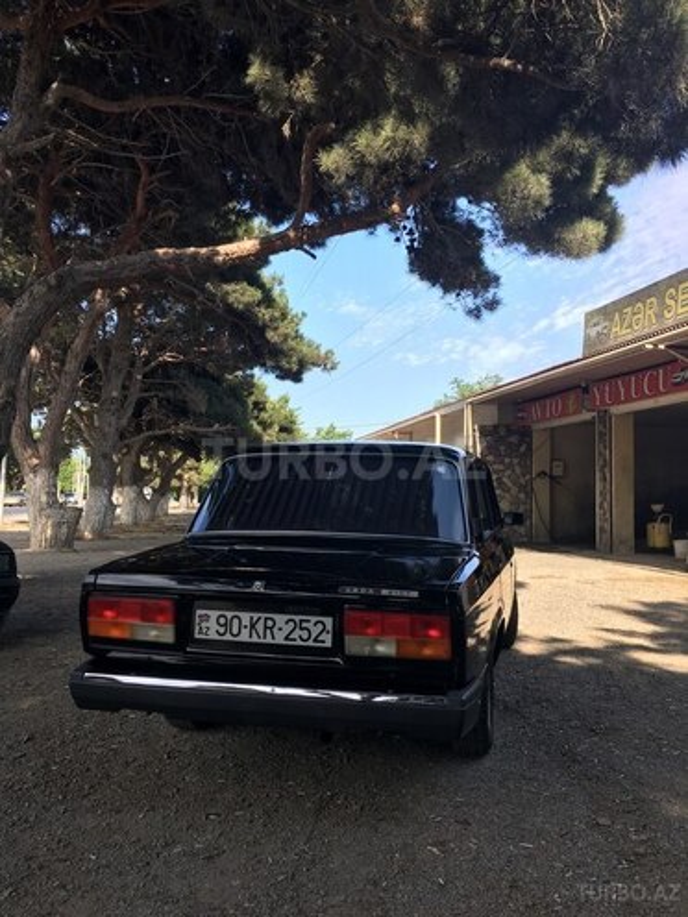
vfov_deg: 61.7
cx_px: 344
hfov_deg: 48.2
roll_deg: -1.1
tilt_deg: +2.2
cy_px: 458
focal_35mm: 29
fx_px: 769
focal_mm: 4.15
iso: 25
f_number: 2.2
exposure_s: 1/478
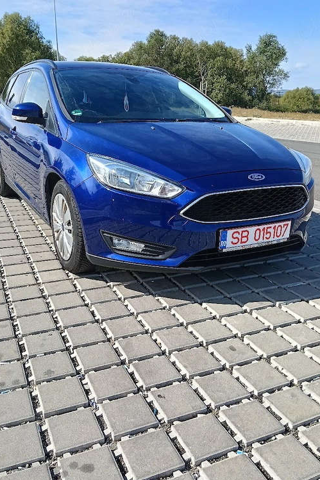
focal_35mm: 30
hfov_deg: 43.6
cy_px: 236
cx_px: 147
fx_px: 400
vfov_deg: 61.9
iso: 64
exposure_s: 1/556
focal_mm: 3.98
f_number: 1.8
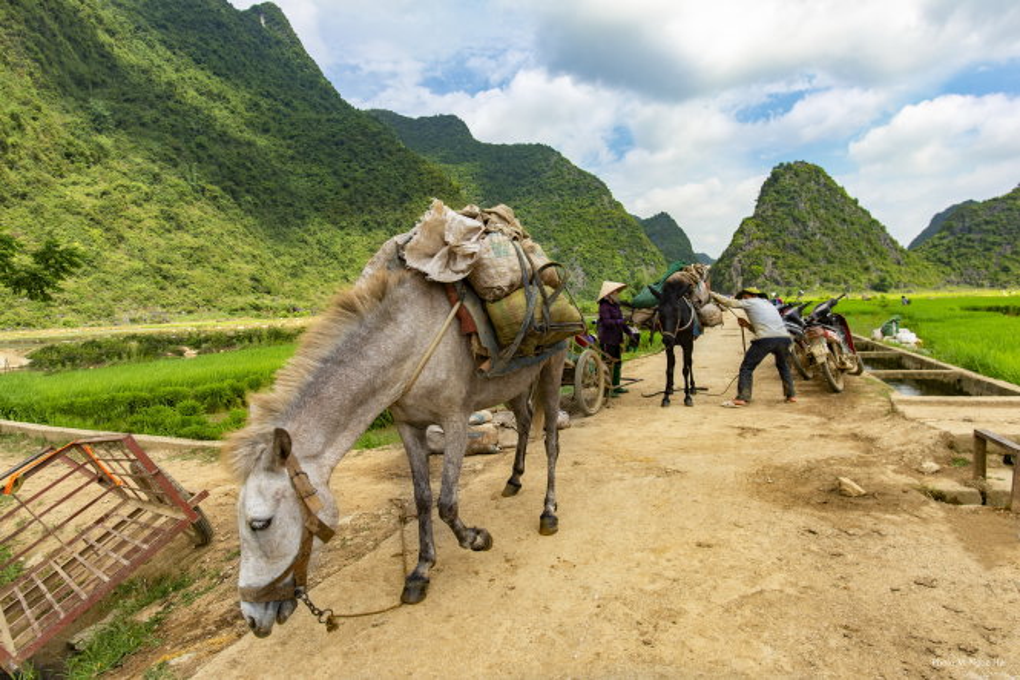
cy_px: 340
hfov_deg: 84.0
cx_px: 510
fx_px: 566
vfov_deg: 61.9
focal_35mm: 20
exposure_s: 1/800
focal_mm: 20
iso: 320
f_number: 7.1
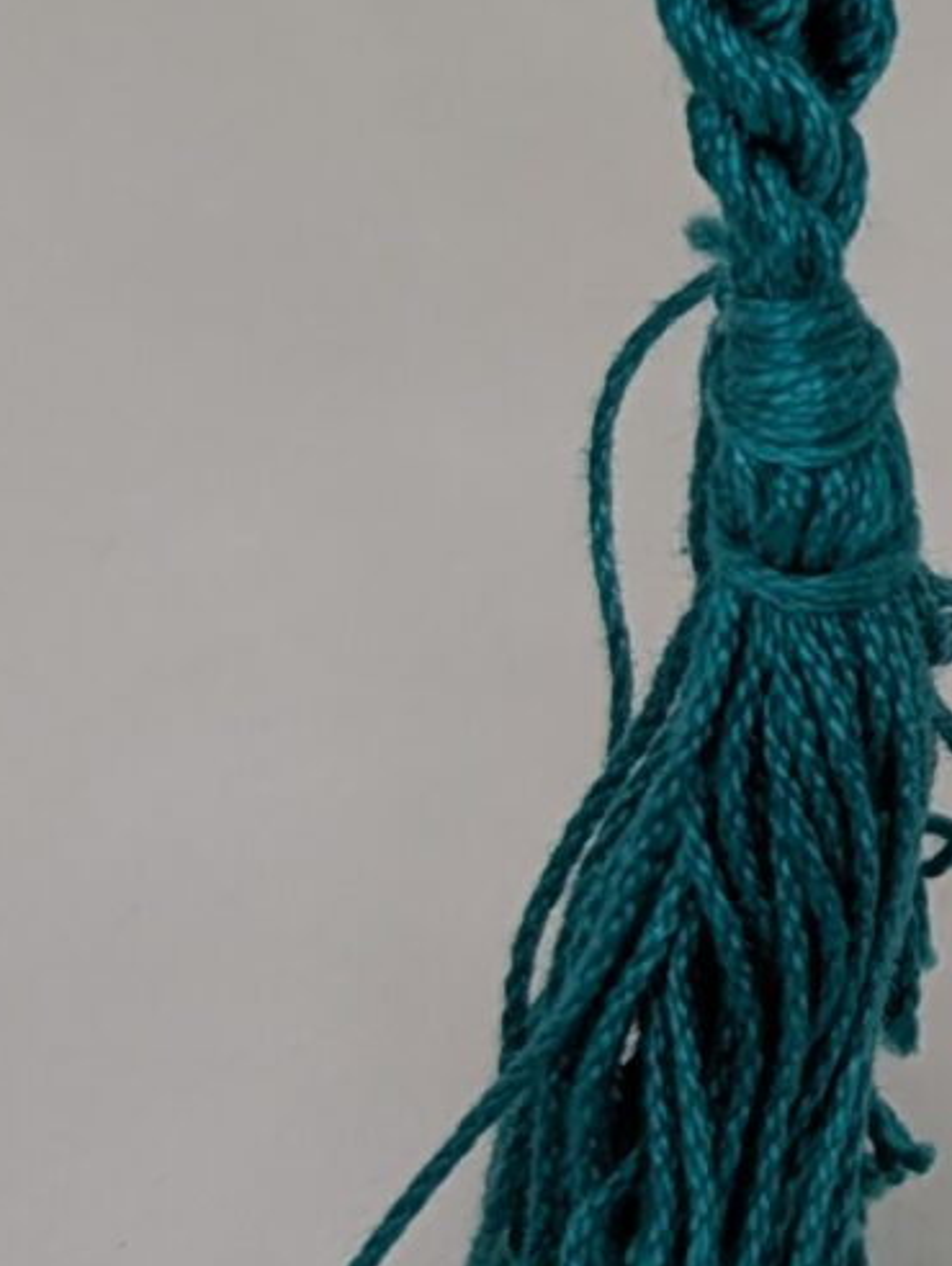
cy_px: 283
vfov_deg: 15.7
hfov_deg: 10.9
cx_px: 1829
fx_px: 4576
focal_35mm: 125
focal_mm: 6.9
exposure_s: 1/283
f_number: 1.68
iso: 22
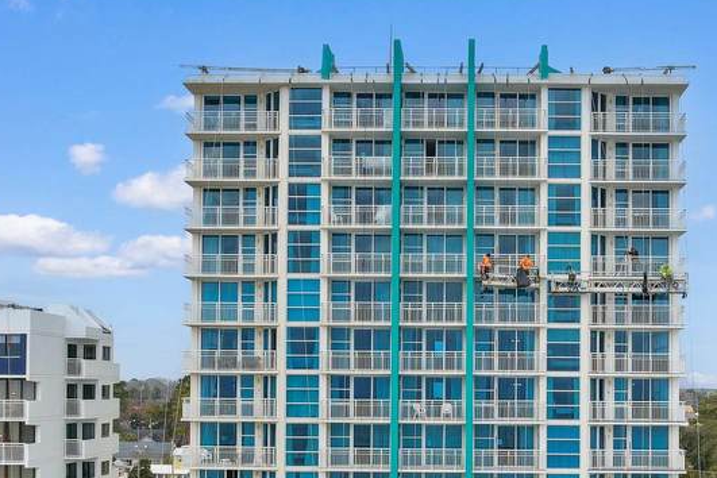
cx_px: 440
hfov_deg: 37.3
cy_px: 363
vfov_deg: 25.2
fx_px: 1056
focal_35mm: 53
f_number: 2.8
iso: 120
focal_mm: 8.38
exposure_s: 1/730
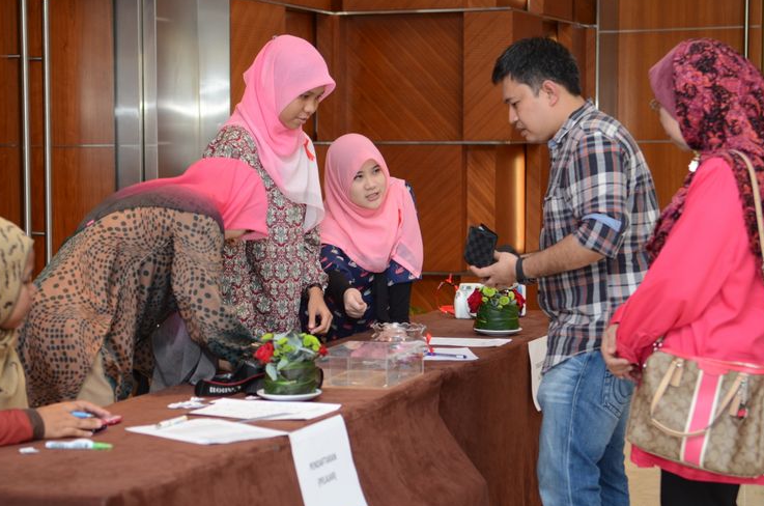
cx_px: 357
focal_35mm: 90
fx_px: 1896
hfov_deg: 22.8
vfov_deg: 15.2
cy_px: 246
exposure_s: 1/60
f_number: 2.8
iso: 500
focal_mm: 55
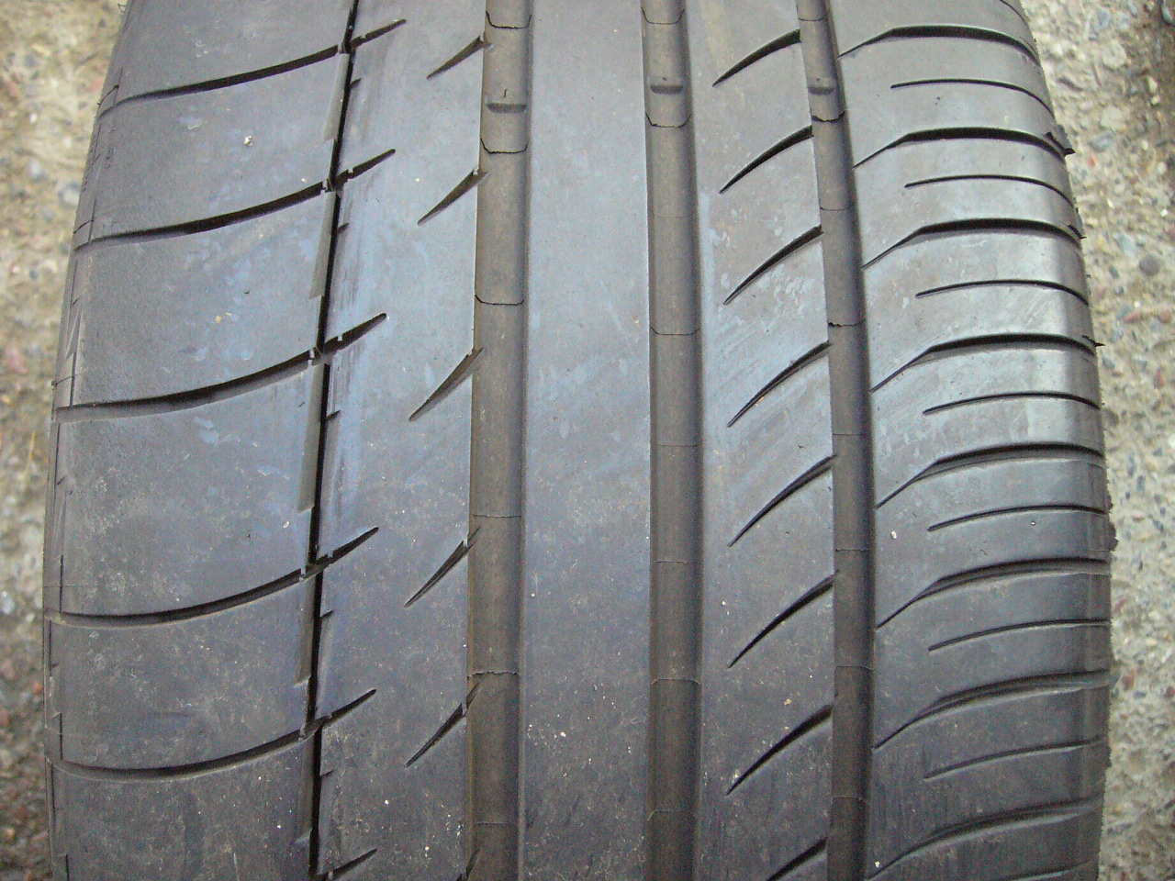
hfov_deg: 52.6
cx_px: 588
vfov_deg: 40.7
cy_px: 440
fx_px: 1188
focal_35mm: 35
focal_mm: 5.8
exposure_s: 1/250
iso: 400
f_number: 2.8
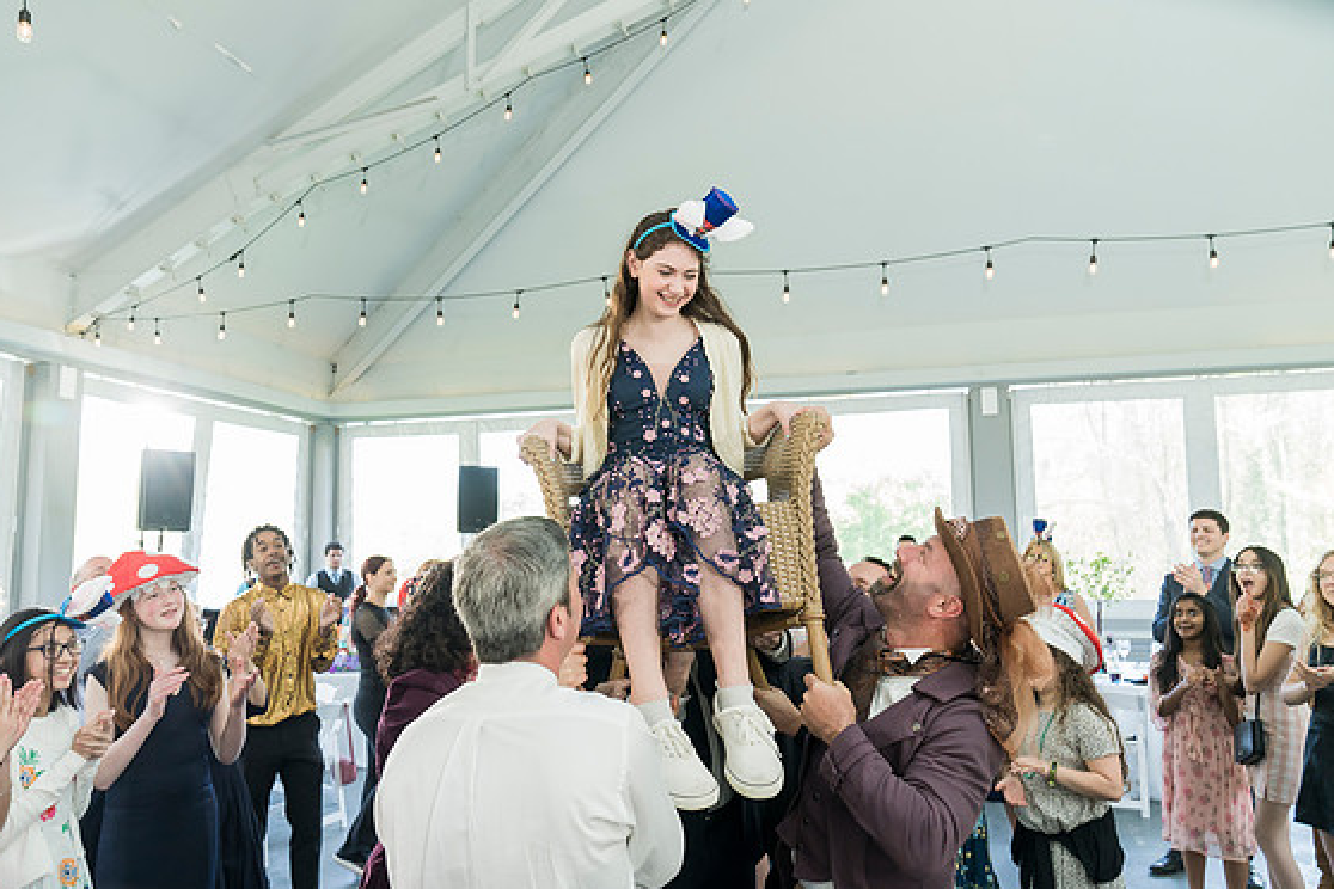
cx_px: 660
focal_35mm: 26
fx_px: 963
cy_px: 443
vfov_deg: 49.6
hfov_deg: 69.4
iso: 1250
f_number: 4
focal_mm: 25
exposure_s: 1/200
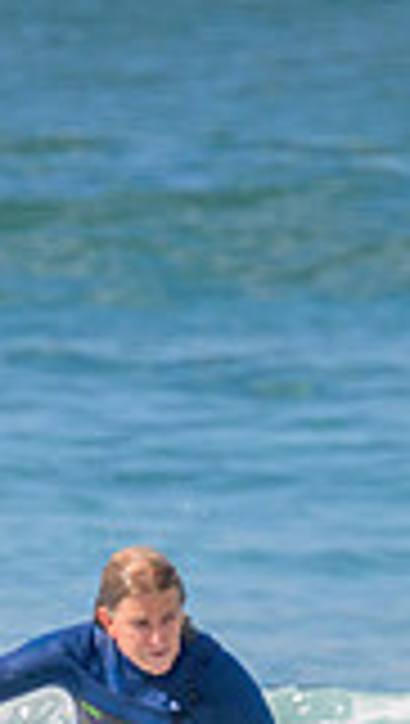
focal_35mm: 3018
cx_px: 392
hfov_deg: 0.4
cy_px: 848
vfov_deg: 0.7
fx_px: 58117
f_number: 11
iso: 800
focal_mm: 800
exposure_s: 1/2000
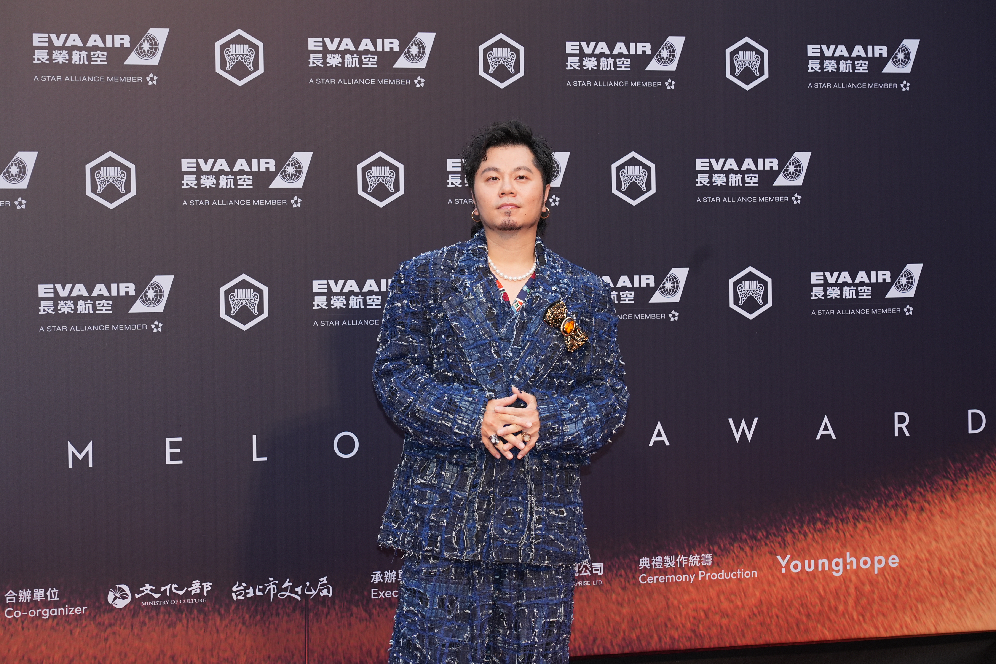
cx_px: 498
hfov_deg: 19.5
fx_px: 2905
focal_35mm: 105
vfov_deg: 13.0
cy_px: 332
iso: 640
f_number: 5.6
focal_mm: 105
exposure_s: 1/200
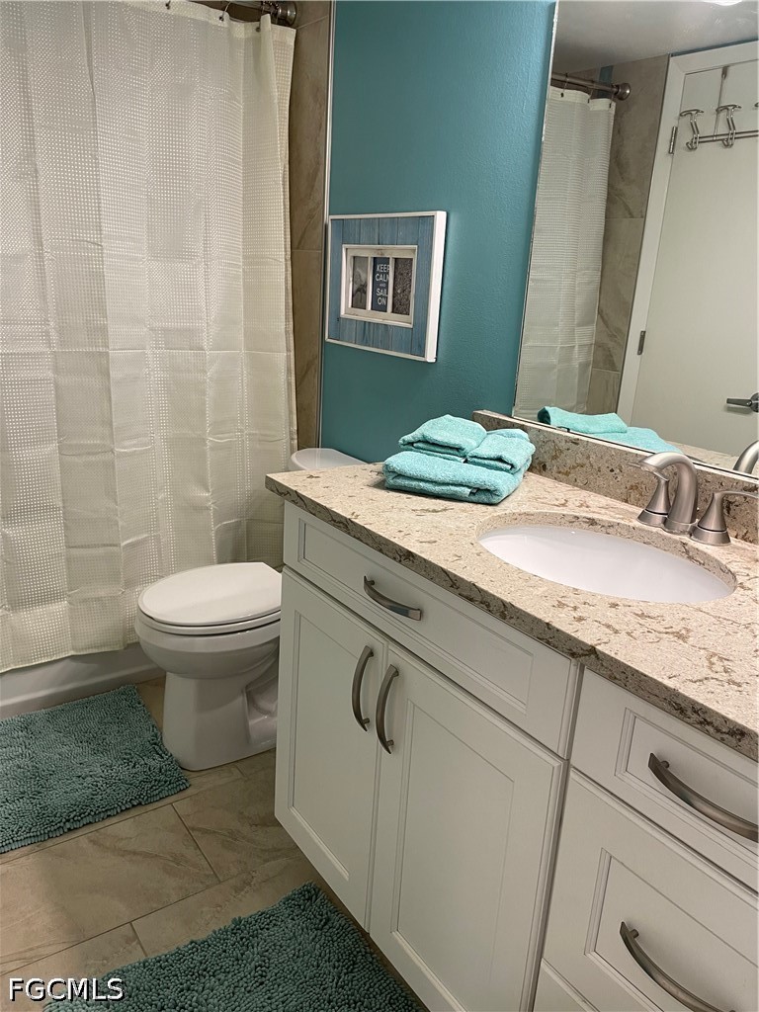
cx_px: 380
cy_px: 506
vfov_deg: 67.3
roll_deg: -2.9
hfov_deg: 53.1
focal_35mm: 26
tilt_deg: -17.3
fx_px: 760
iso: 80
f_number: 1.6
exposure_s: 1/60
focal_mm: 4.2
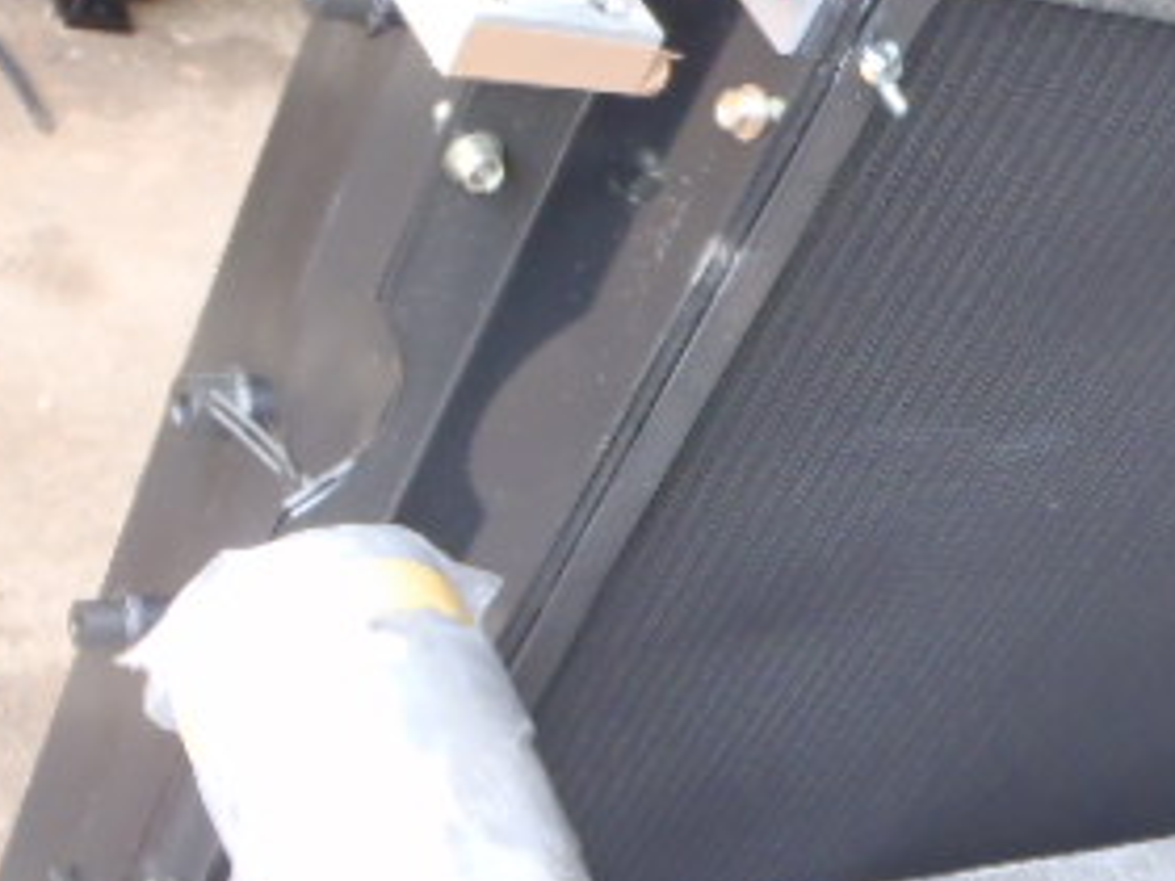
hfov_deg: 30.0
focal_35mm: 64
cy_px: 608
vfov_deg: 22.8
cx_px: 810
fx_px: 2172
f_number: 3.5
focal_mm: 5
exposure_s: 1/30
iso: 200
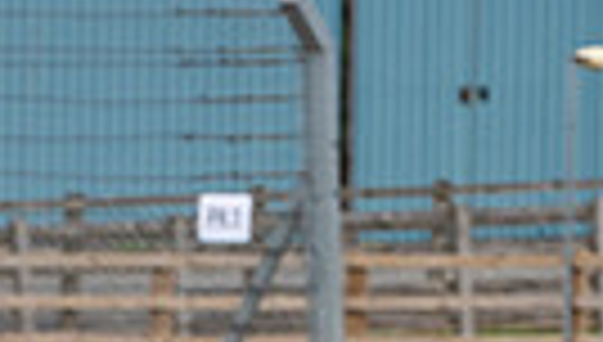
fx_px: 17175
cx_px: -386
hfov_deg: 2.0
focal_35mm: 1072
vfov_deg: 1.1
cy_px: 827
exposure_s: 1/320
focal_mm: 237
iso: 500
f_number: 5.6
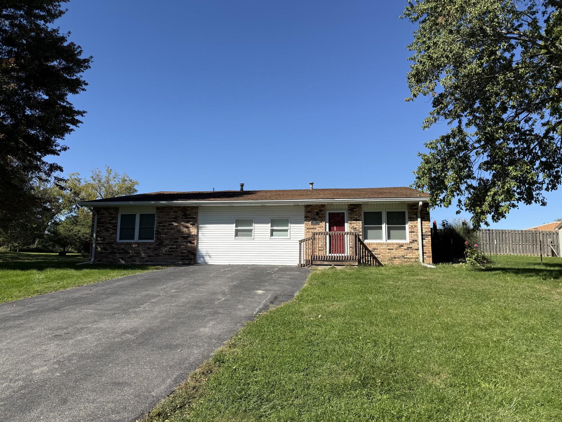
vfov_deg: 56.8
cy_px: 211
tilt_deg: +8.1
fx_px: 390
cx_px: 281
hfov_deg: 71.6
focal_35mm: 24
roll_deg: -0.4
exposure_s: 1/4167
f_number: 1.78
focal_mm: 6.76
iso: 80
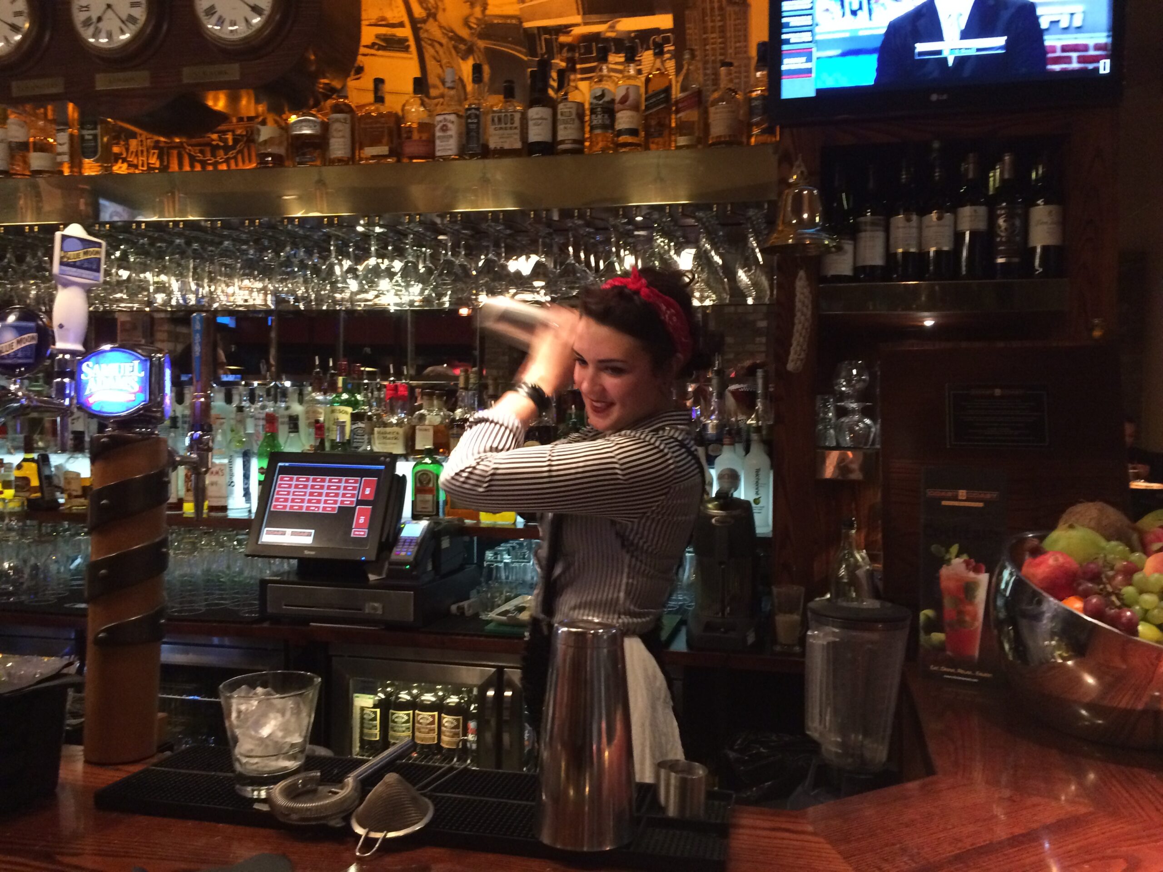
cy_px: 436
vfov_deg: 48.2
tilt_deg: -0.7
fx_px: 974
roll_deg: +0.2
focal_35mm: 29
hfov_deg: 61.7
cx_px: 582
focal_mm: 4.15
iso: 320
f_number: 2.2
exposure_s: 1/20
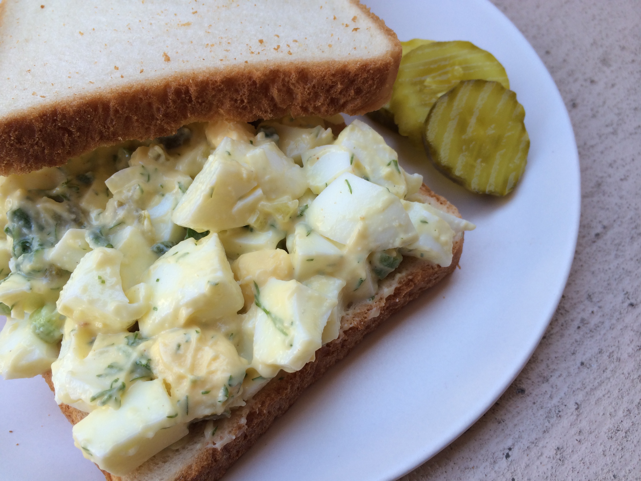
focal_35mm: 30
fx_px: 556
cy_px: 240
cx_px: 320
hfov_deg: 60.0
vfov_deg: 46.8
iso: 32
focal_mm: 4.12
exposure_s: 1/121
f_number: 2.2
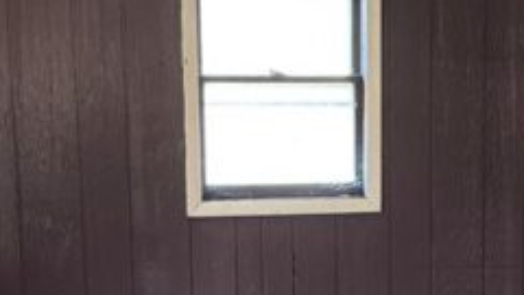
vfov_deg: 13.8
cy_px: 269
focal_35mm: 87
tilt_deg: -7.7
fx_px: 1209
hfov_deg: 24.2
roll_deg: +0.3
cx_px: 380
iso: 250
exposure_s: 1/60
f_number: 1.78
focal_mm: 6.76
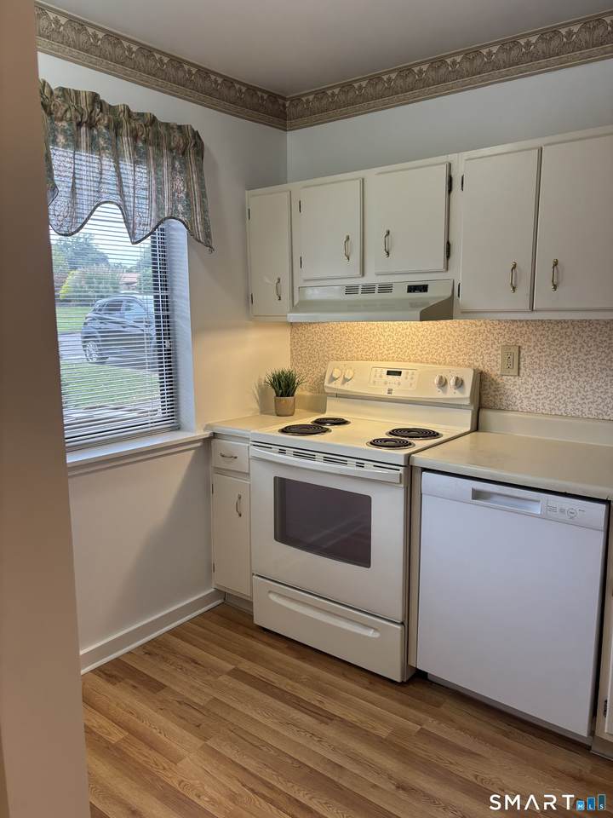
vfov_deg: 67.3
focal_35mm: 26
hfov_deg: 53.1
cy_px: 409
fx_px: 614
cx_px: 306
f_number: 1.6
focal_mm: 5.96
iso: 125
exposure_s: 1/120
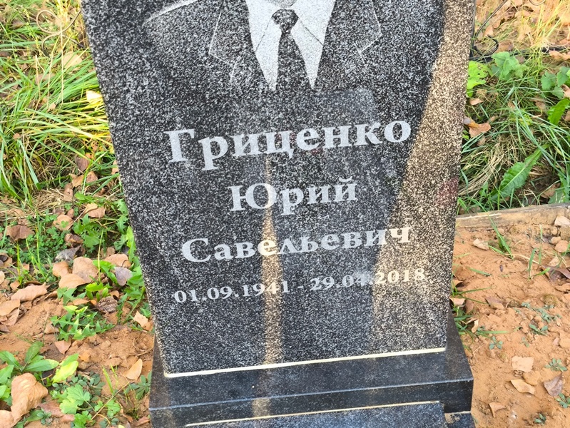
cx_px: 285
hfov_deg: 38.2
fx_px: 824
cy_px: 214
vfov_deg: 29.1
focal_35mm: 50
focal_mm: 4.71
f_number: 1.7
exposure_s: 1/60
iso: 80
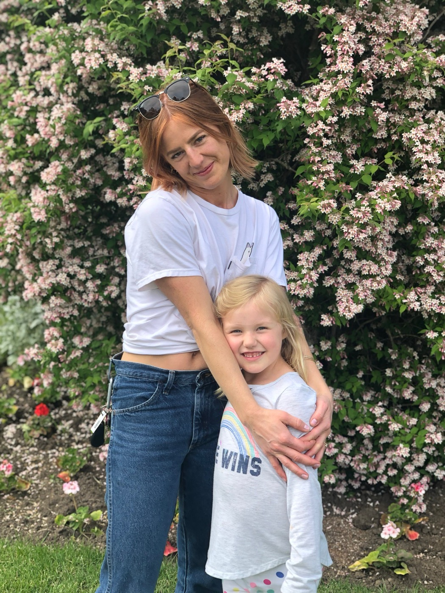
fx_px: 891
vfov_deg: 36.8
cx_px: 222
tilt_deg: -12.2
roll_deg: -0.6
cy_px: 296
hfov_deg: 28.0
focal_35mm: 52
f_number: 2.4
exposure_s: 1/333
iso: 16
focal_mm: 6
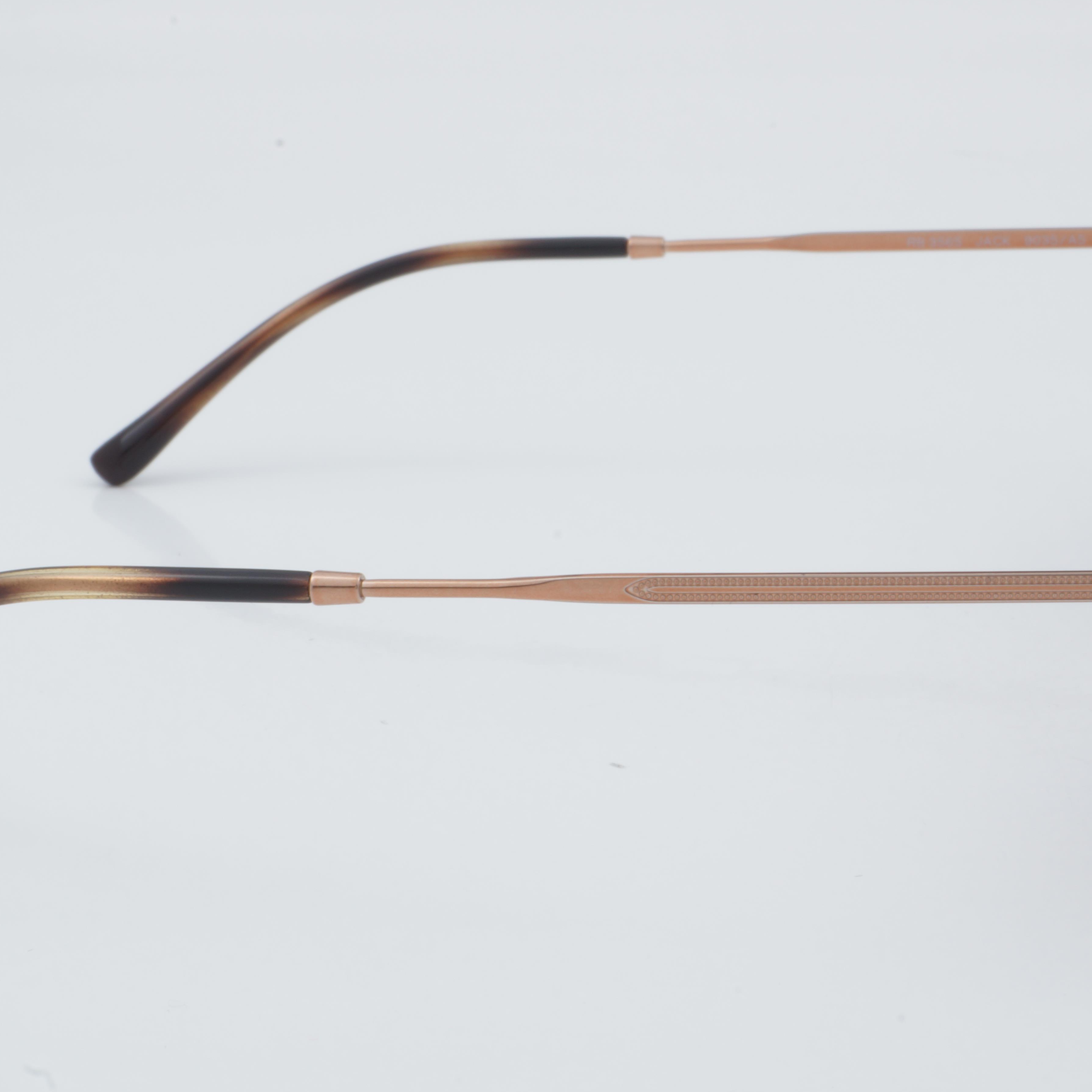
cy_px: 486
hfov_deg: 18.2
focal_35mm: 96
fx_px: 3416
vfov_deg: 18.2
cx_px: 616
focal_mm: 45
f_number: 32
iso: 100
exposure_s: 1/3
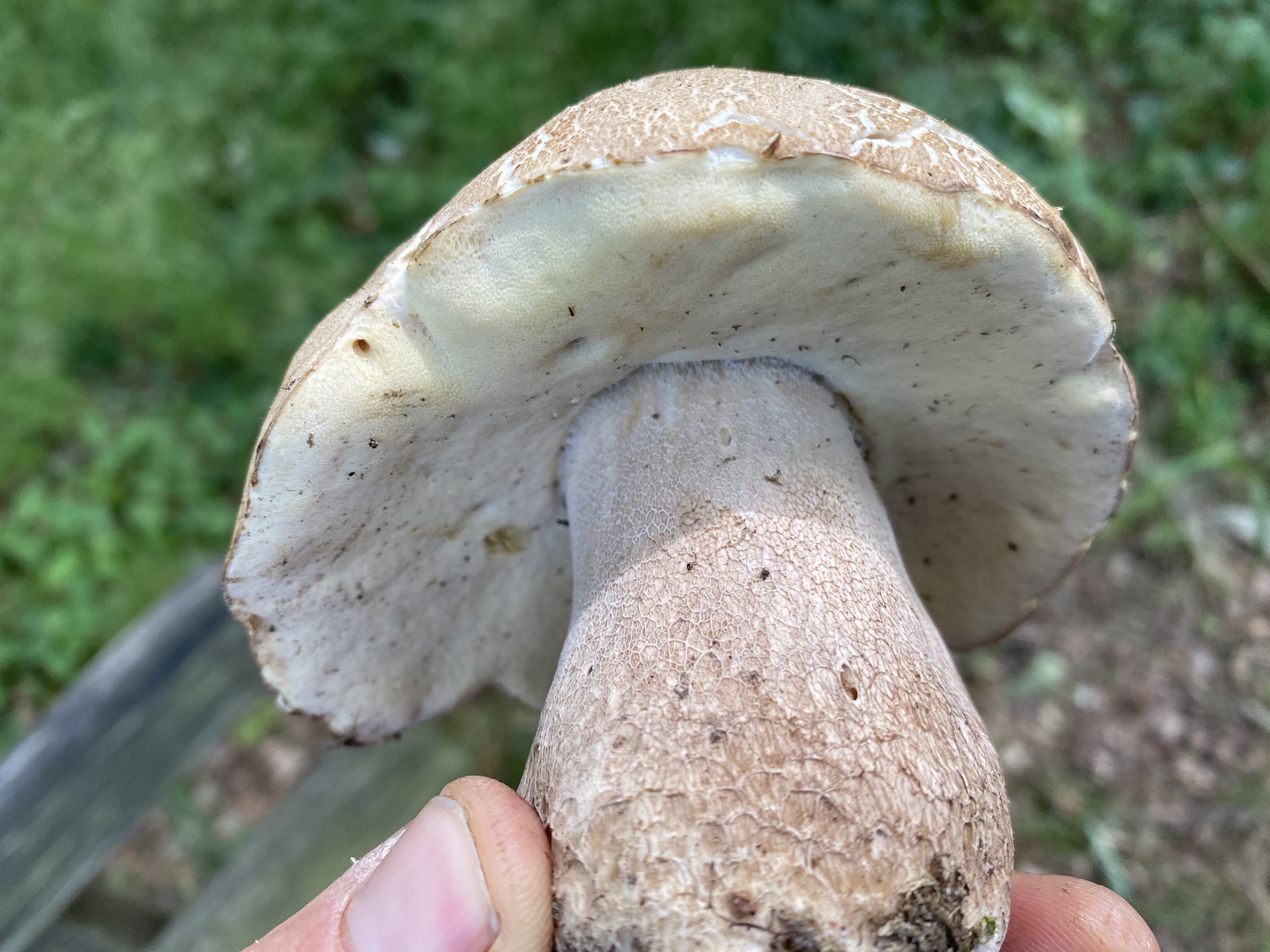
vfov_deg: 53.1
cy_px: 476
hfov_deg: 67.3
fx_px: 954
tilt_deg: -54.4
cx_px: 635
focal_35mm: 26
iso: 80
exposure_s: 1/121
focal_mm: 4.25
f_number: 1.8
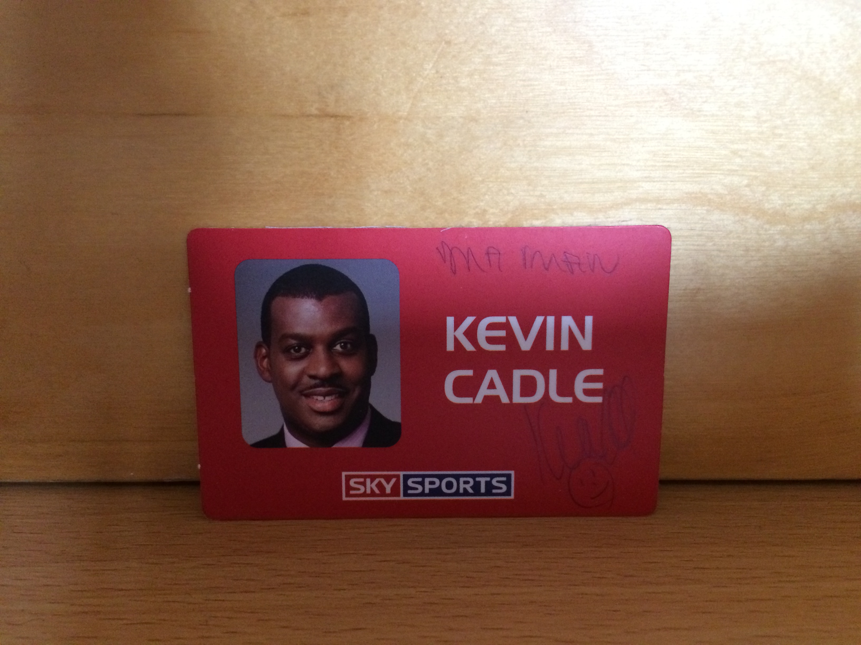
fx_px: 721
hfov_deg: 61.7
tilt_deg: -19.6
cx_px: 430
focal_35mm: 29
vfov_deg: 48.2
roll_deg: +1.1
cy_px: 322
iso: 320
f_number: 2.2
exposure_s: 1/30
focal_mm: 4.15
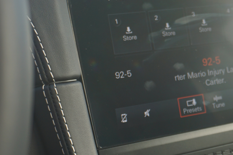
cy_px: 89
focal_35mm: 89
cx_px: 234
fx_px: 576
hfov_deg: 22.0
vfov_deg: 15.3
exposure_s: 1/60
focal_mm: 29
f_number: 4.5
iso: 100
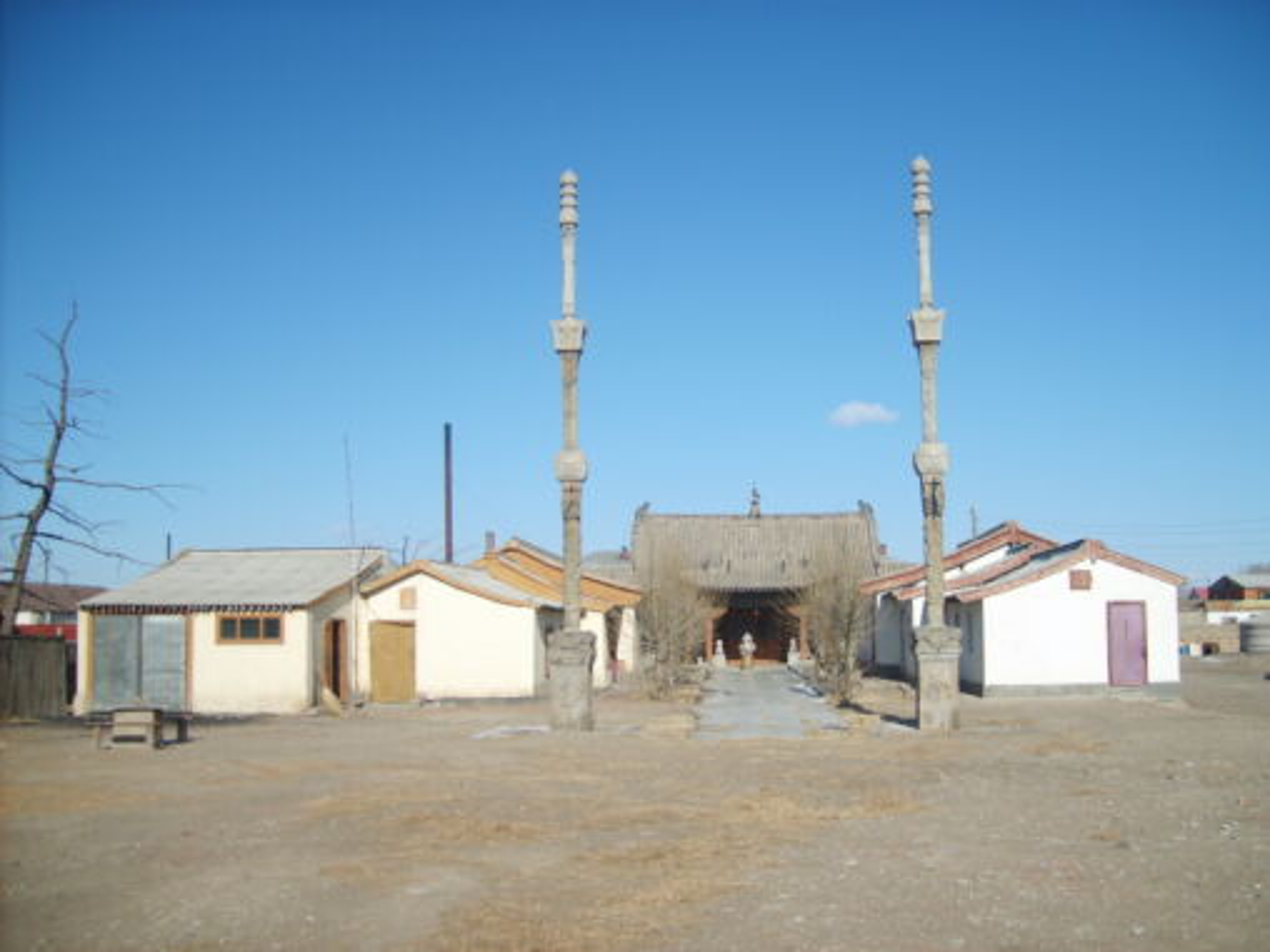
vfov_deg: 40.7
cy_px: 476
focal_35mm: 35
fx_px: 1284
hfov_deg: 52.6
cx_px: 635
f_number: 7.1
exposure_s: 1/250
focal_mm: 5.8
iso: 50
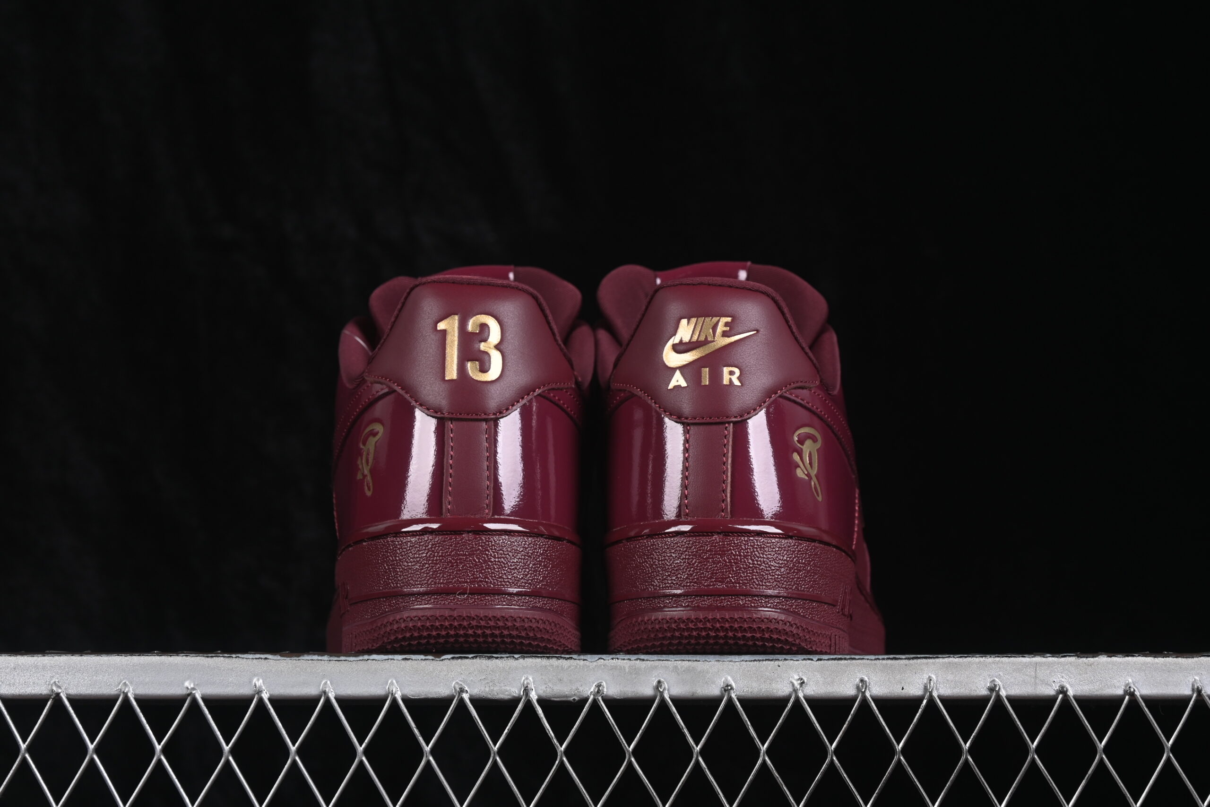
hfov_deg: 27.0
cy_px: 404
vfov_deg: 18.2
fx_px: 2521
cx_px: 605
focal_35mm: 75
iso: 160
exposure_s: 1/80
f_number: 7.1
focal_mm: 50
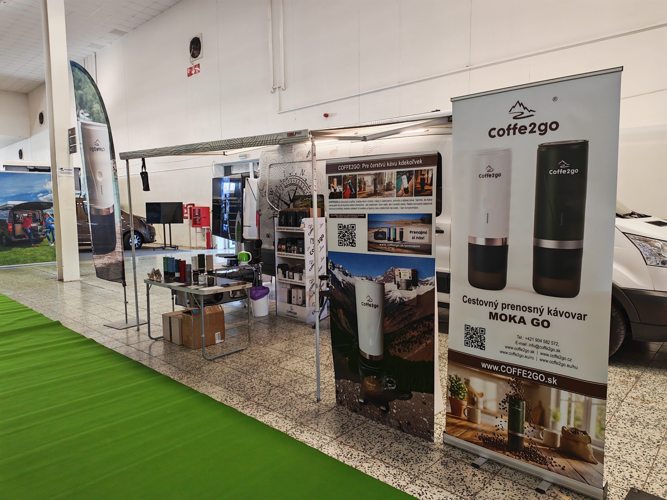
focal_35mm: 24
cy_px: 250
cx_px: 334
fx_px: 462
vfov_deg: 56.8
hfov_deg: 71.6
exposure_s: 1/50
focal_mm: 6.12
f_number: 1.9
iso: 1250
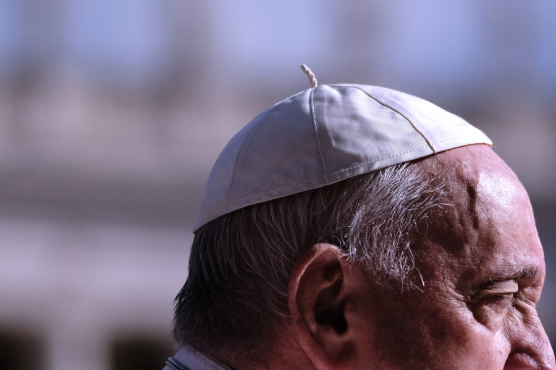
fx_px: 6919
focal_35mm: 448
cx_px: 357
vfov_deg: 3.1
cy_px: 343
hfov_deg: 4.6
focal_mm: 140
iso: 200
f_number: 2.8
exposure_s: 1/4700
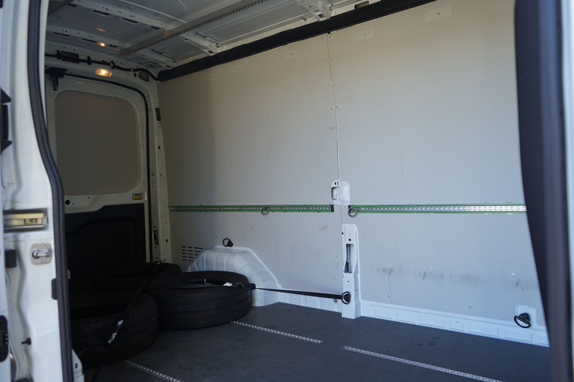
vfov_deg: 46.4
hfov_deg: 65.5
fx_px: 446
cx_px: 287
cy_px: 191
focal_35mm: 28
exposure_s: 1/60
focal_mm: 28
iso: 100
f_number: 4.5
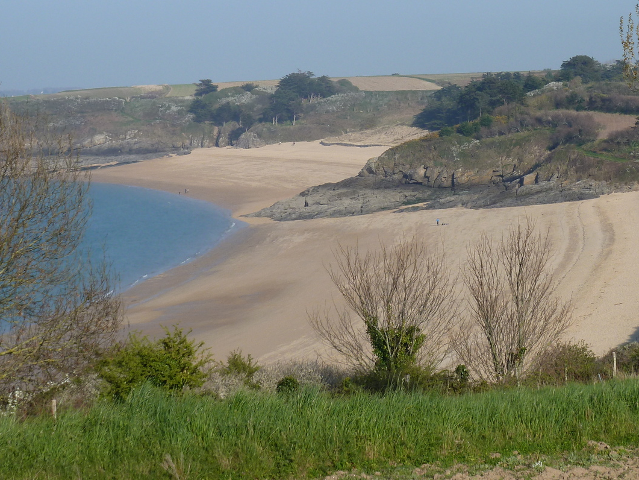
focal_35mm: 101
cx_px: 396
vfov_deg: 14.6
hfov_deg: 19.4
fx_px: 1865
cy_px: 134
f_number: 4.5
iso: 80
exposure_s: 1/500
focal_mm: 11
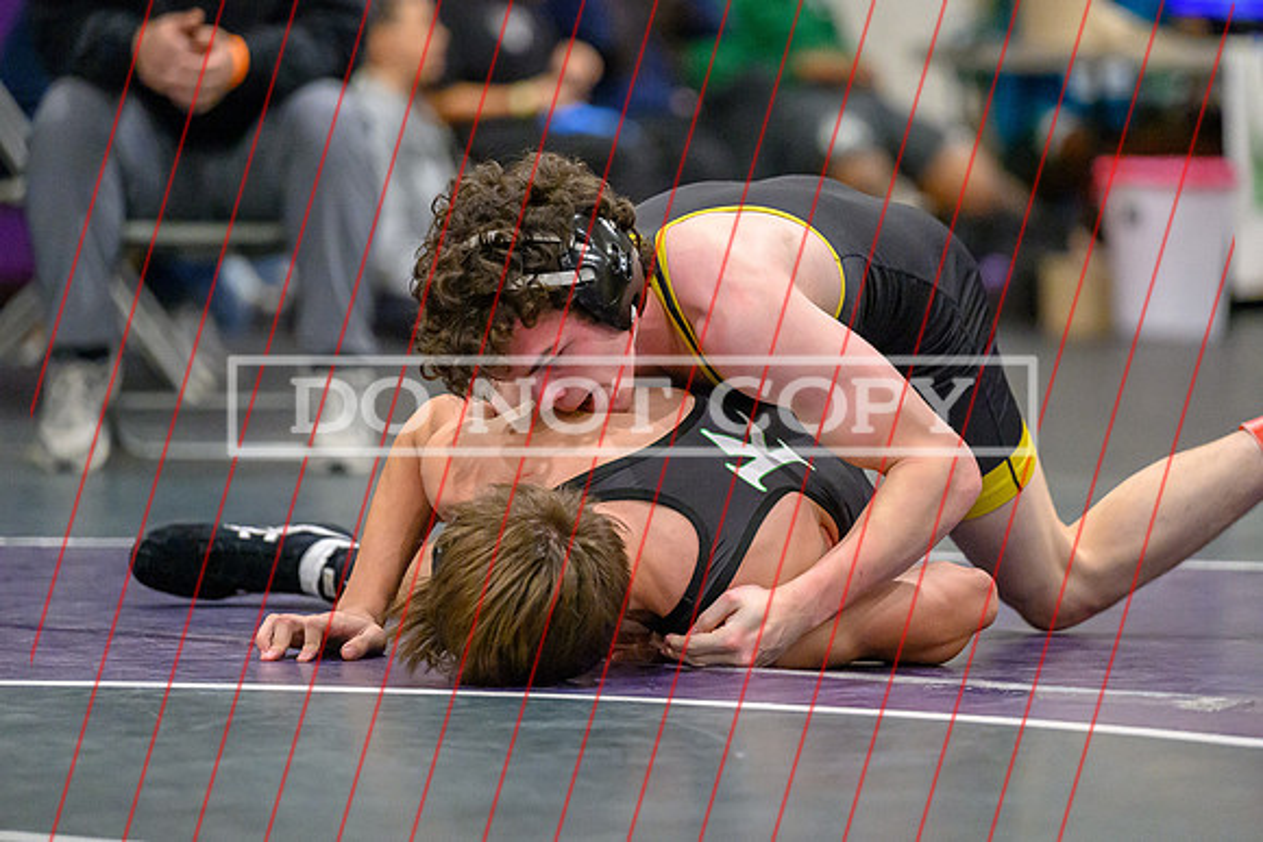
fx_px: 8324
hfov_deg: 8.7
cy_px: 323
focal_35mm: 237
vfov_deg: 5.8
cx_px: 680
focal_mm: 190
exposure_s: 1/800
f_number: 2.8
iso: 10000
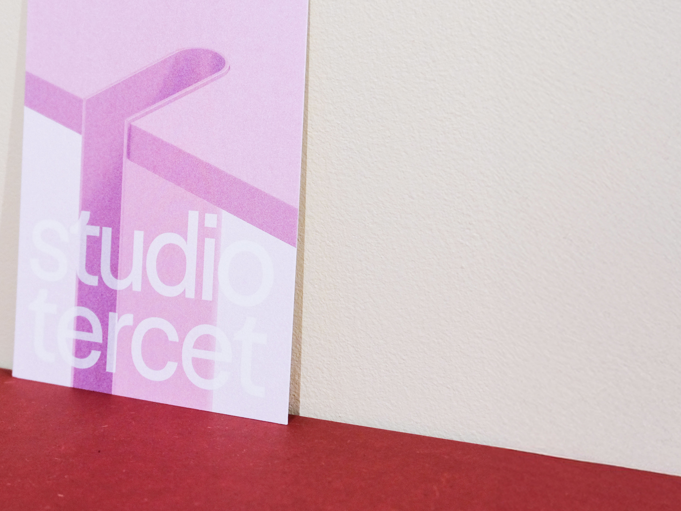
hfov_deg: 34.7
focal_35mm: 54
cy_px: 160
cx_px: 163
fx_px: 1062
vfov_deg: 26.8
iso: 800
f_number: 4.2
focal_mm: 23.2
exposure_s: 1/50
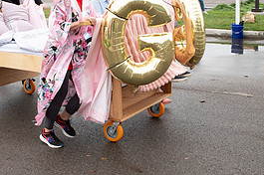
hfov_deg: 34.7
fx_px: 417
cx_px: 82
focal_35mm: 57
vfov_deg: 23.2
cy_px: 26
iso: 640
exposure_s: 1/250
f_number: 7.1
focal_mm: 26
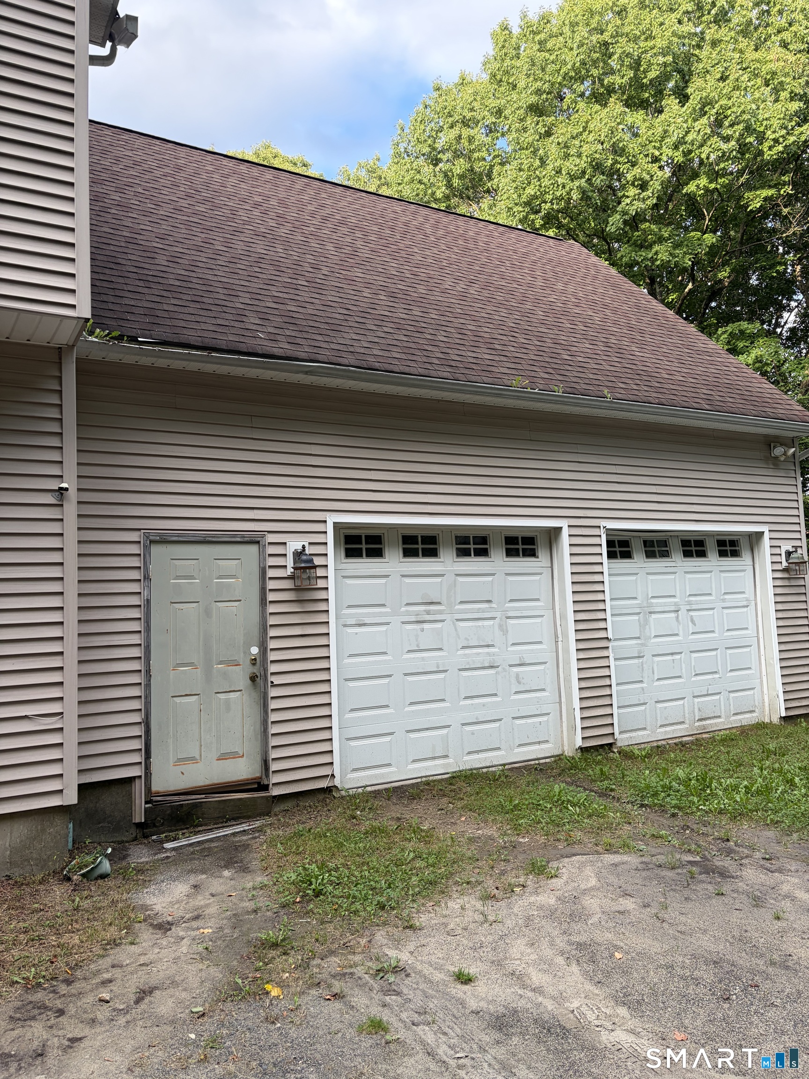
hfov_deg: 53.1
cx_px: 404
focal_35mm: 26
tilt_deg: +8.0
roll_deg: +1.8
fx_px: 810
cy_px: 540
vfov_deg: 67.3
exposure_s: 1/179
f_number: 1.6
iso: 50
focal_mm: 5.96
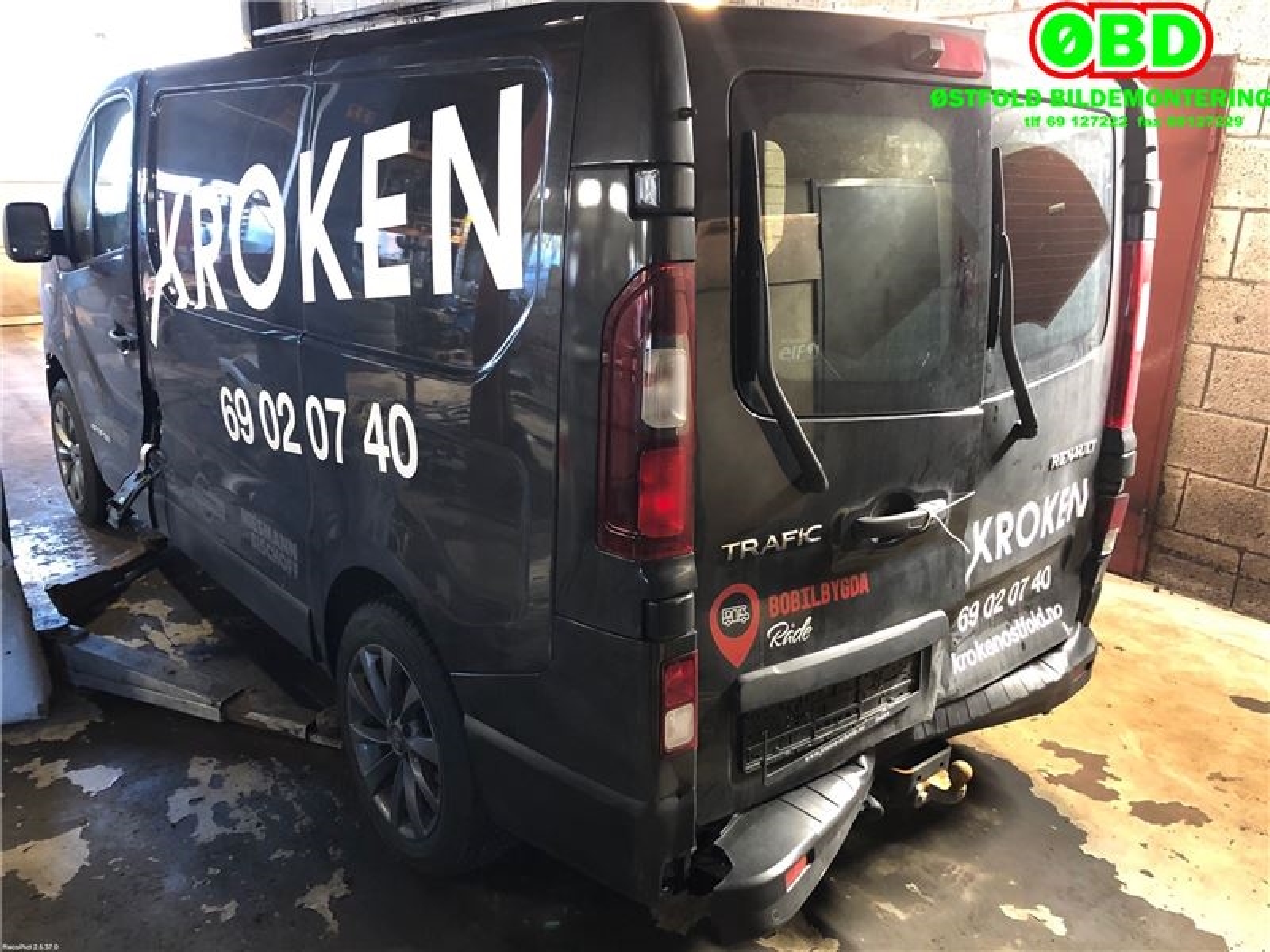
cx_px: 635
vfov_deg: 49.7
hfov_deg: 63.4
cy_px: 476
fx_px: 1027
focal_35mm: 28
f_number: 1.8
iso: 100
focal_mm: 3.99
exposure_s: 1/6
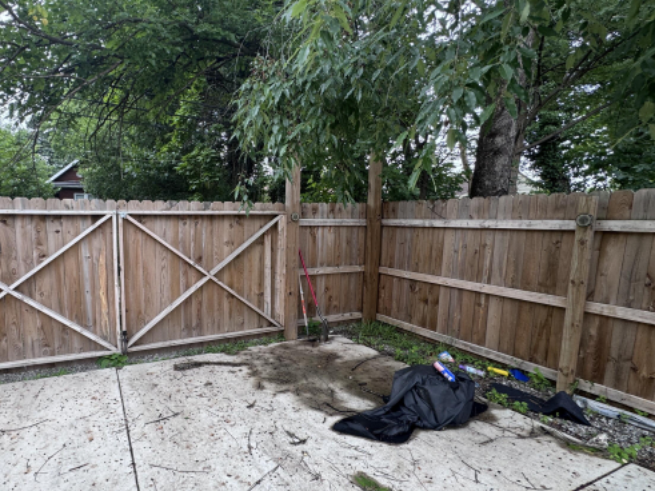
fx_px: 359
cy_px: 263
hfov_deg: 82.5
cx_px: 231
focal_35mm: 19
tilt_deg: -8.9
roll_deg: +0.1
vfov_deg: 68.6
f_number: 2.2
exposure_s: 1/160
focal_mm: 2.22
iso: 40
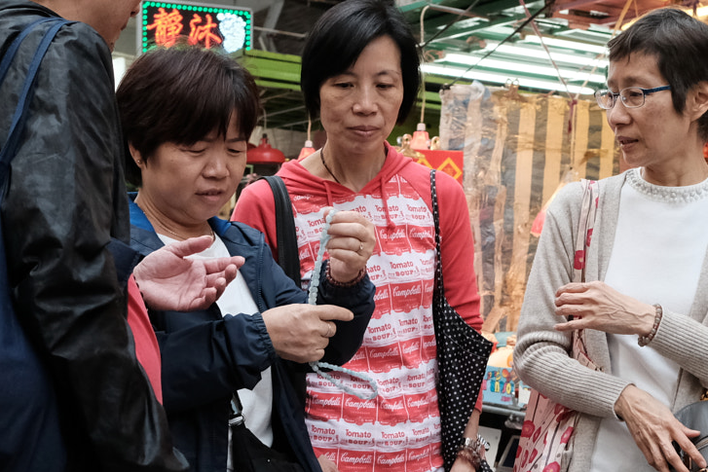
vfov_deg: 17.6
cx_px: 412
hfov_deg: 26.3
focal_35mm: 77
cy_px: 371
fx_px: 1515
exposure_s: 1/500
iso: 2000
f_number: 4
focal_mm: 23
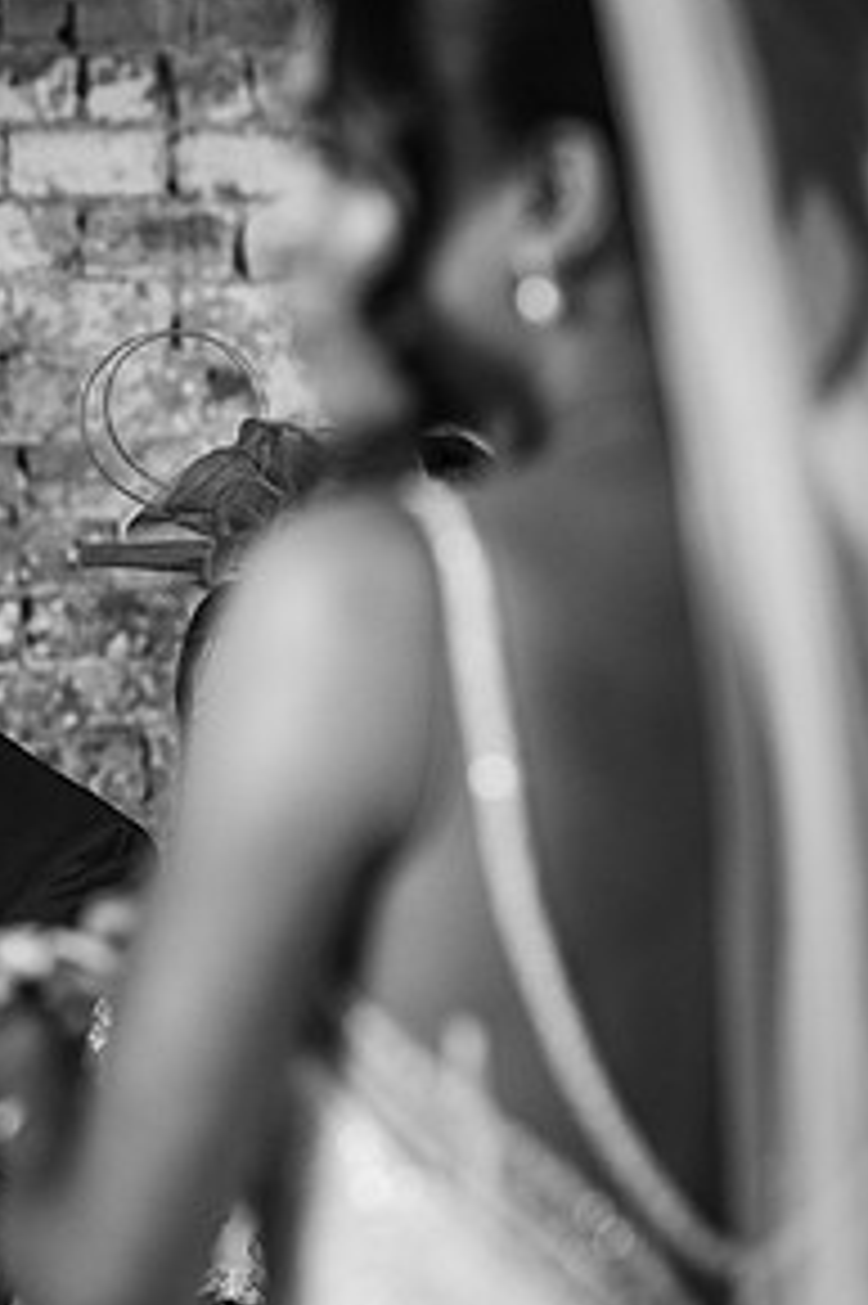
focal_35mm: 170
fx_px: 6155
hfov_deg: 7.9
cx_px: -337
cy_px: 518
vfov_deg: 12.1
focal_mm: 85
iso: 1400
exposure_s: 1/200
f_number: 2.5
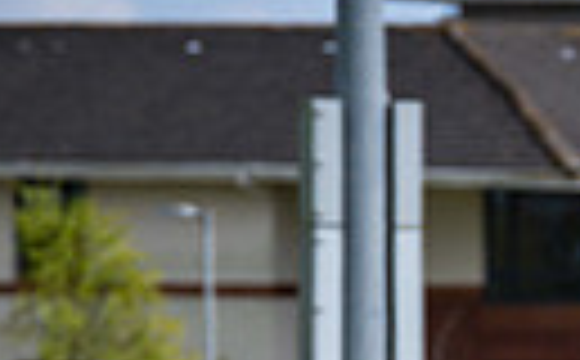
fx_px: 21750
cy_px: 799
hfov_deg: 1.5
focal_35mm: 1379
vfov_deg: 0.9
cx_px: 1088
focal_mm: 300
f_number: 2.8
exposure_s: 1/5000
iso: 220
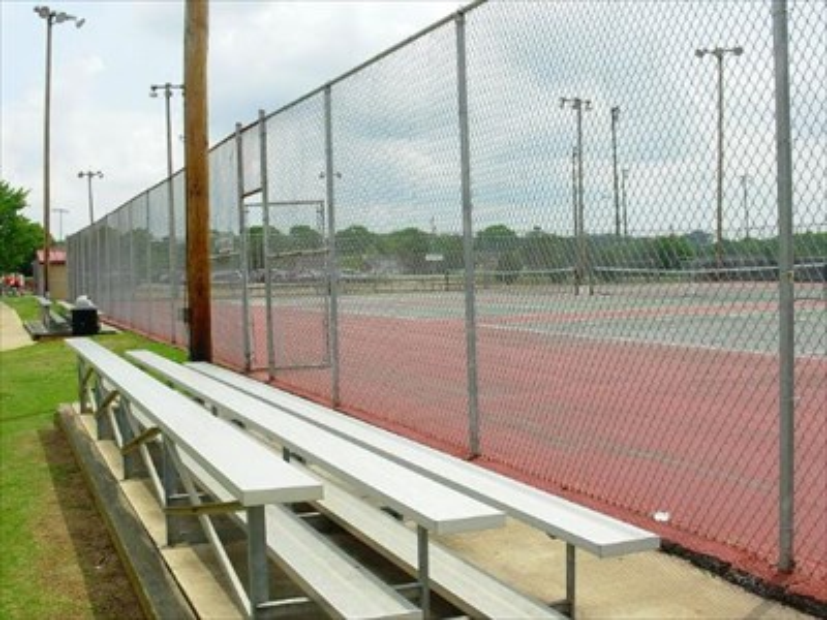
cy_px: 310
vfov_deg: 32.2
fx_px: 1075
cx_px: 414
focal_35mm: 45
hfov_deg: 42.1
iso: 50
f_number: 5.3
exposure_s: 1/395
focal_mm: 7.5
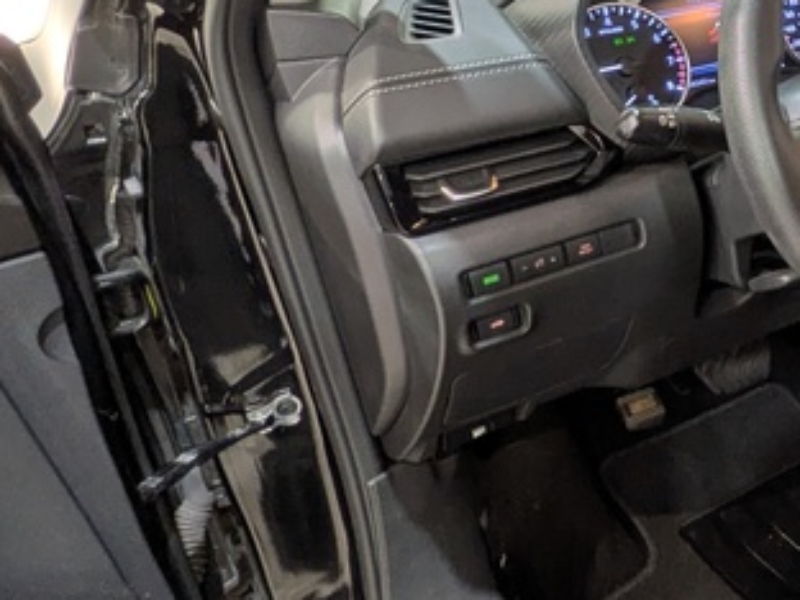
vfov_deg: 31.5
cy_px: 254
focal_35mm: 46
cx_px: 1044
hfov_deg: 31.6
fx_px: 1063
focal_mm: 1.83
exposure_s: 1/30
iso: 62
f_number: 2.2
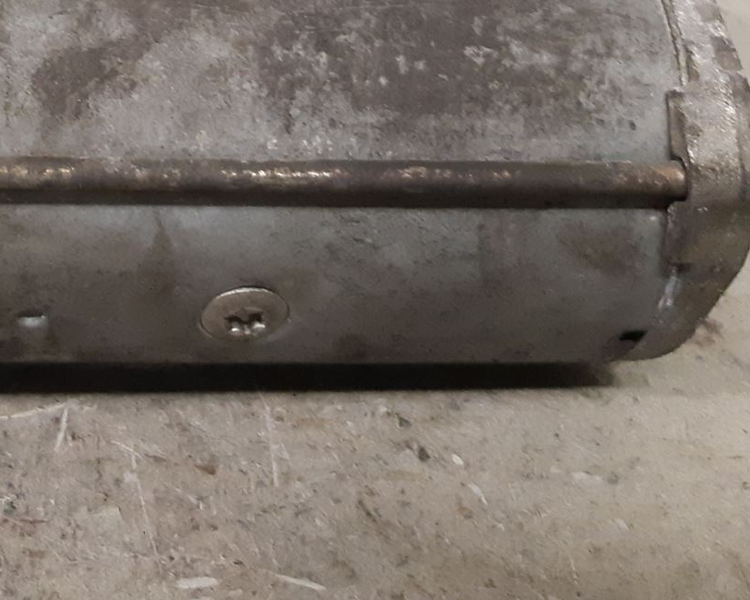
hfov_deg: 27.4
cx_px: -47
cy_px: -43
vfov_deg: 22.6
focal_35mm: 64
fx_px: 1421
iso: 320
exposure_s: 1/50
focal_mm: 3.93
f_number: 1.7
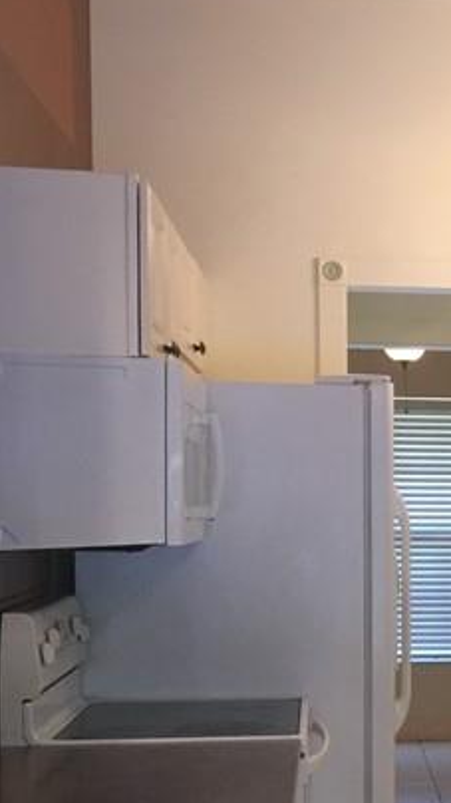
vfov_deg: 26.3
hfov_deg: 14.2
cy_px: 580
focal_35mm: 80
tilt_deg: -1.2
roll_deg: -1.5
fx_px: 1702
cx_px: 664
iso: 40
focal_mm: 4.15
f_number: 2.2
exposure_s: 1/30
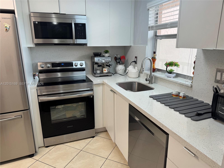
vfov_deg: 56.8
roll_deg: +0.6
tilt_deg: -15.9
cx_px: 112
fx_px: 155
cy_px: 84
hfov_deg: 71.6
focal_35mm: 24
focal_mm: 6.76
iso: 64
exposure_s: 1/135
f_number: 1.78
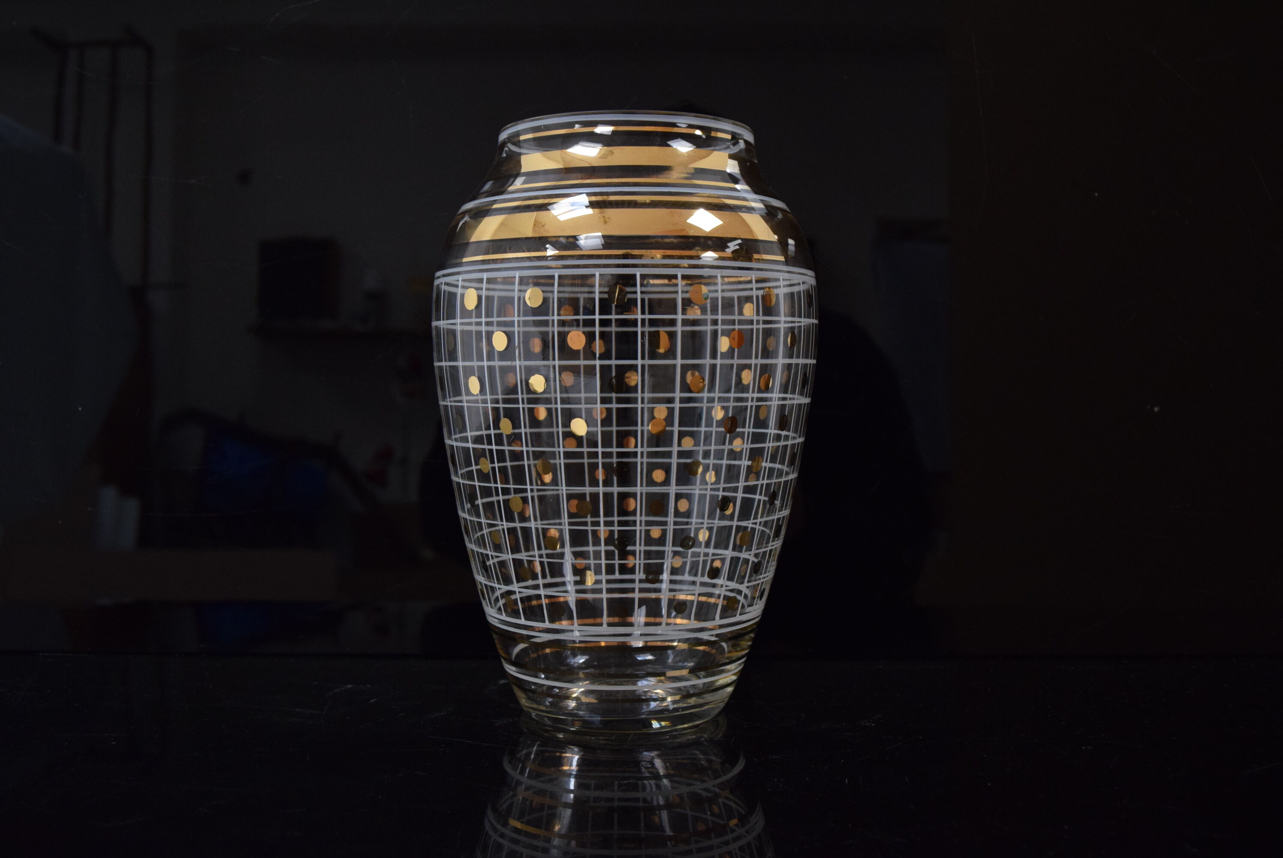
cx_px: 642
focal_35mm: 39
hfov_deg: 49.5
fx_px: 1391
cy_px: 429
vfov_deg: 34.3
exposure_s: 1/160
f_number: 6.3
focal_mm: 26
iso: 1600
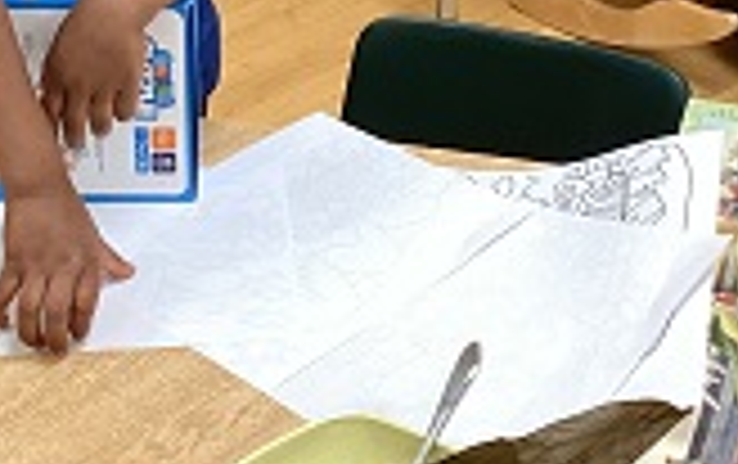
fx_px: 2014
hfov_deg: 20.7
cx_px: 263
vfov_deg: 12.9
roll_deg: +0.6
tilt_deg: -27.8
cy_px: -14
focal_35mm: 100
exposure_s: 1/60
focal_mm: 3.3
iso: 160
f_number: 2.4
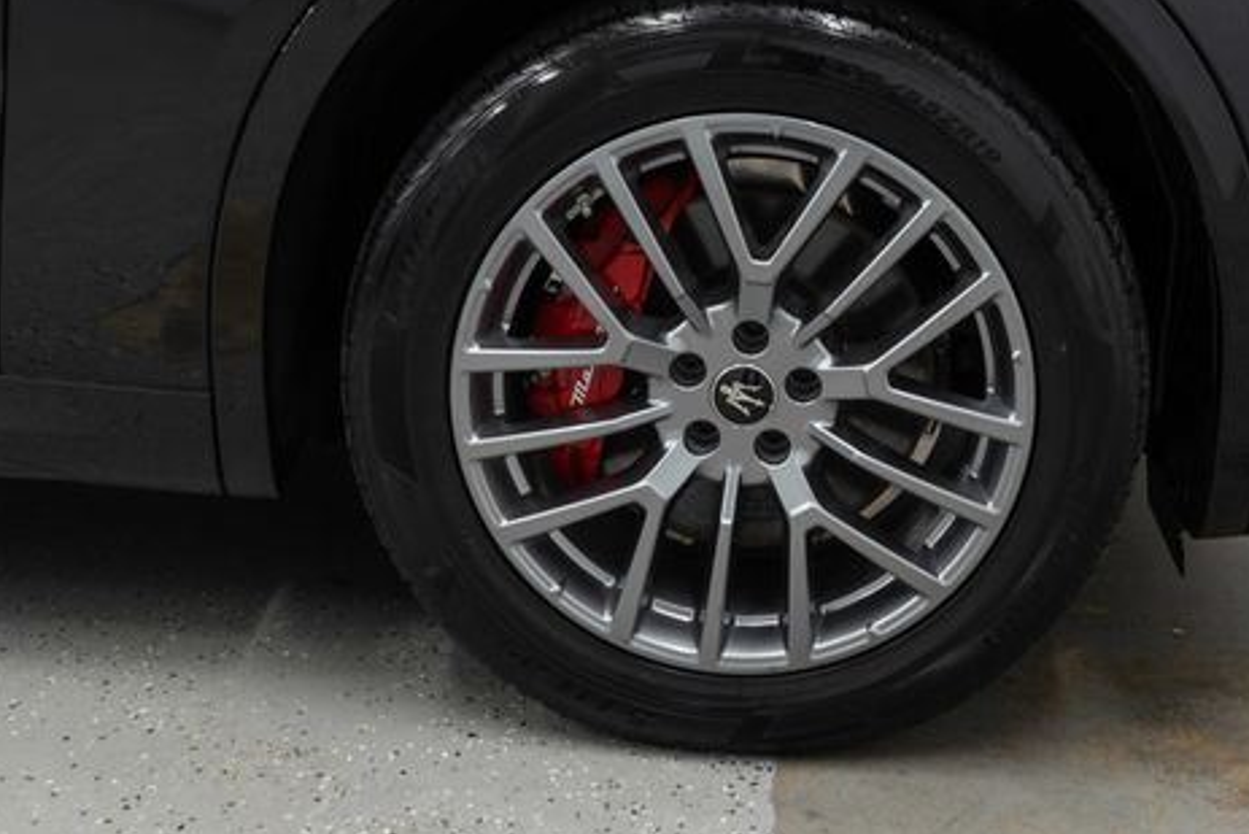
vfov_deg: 23.3
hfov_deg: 34.2
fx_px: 2013
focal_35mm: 58
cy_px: 301
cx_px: 807
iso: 320
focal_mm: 28
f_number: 3.2
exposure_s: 1/40
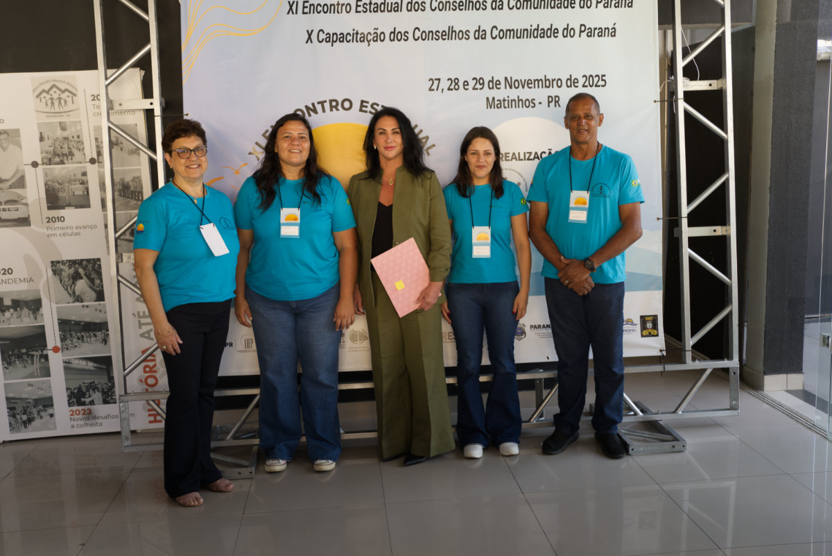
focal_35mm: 35
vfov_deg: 37.9
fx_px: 809
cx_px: 416
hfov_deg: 54.4
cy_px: 278
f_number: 4
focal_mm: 35
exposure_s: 1/100
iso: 250
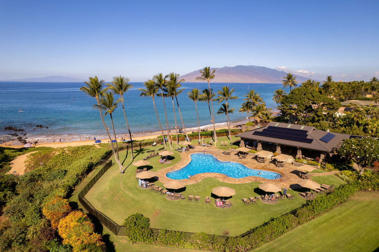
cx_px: 190
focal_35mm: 22
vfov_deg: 57.2
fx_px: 232
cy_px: 126
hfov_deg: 78.6
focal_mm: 8.38
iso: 100
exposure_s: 1/160
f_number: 2.8
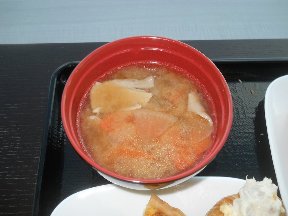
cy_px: 108
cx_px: 144
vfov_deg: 35.1
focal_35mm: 41
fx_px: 341
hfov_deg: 45.8
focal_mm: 6.72
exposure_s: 1/30
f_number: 5.5
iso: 80
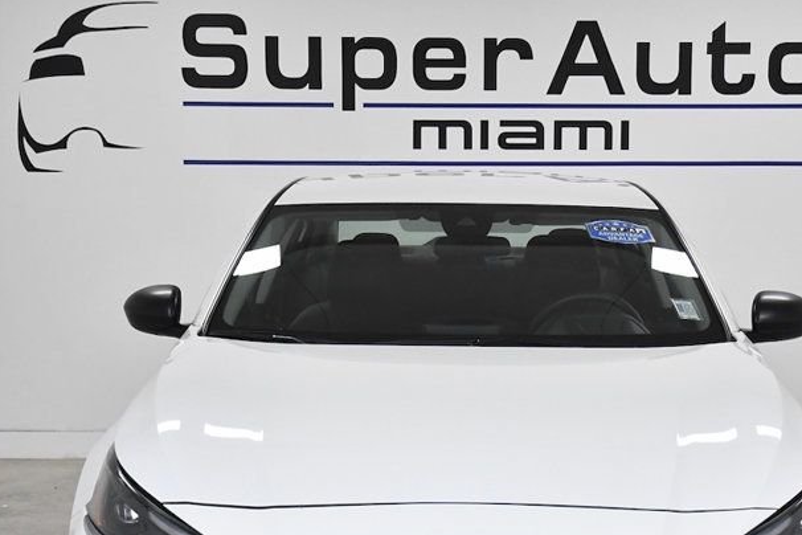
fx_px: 1693
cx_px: 475
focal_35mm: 76
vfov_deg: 17.8
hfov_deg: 26.6
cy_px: 406
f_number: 4.5
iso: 2500
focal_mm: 30
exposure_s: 1/1250
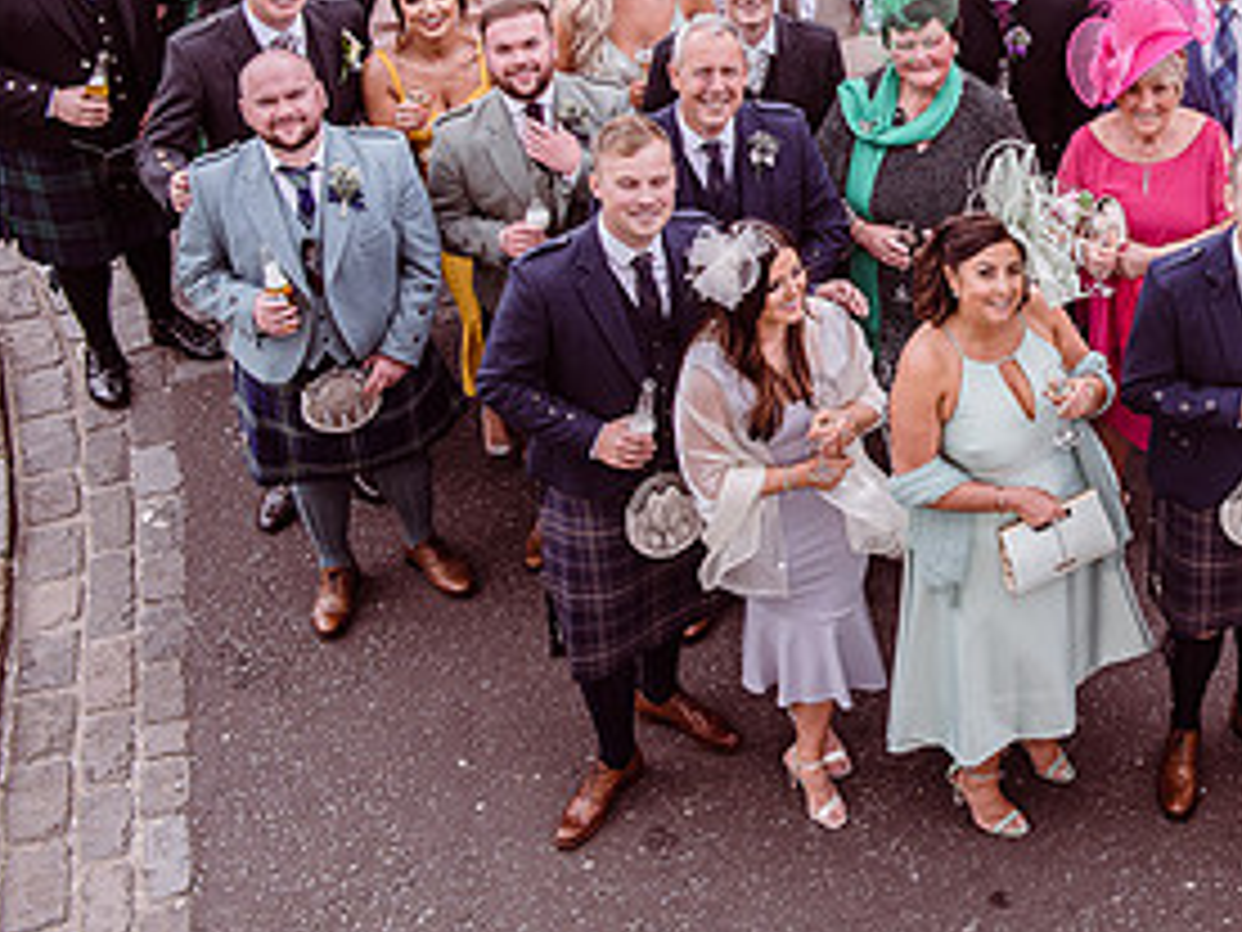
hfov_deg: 24.5
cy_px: 114
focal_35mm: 76
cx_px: 1243
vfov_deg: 19.1
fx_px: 2727
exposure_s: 1/250
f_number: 8
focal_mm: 35
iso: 400
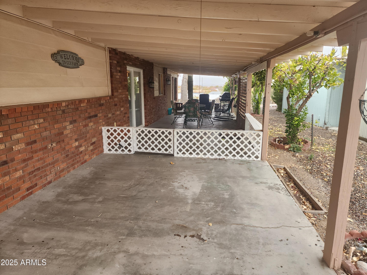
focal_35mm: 23
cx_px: 184
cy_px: 138
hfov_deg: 73.9
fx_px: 244
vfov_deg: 58.9
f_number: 1.8
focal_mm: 6.4
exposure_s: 1/180
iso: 125
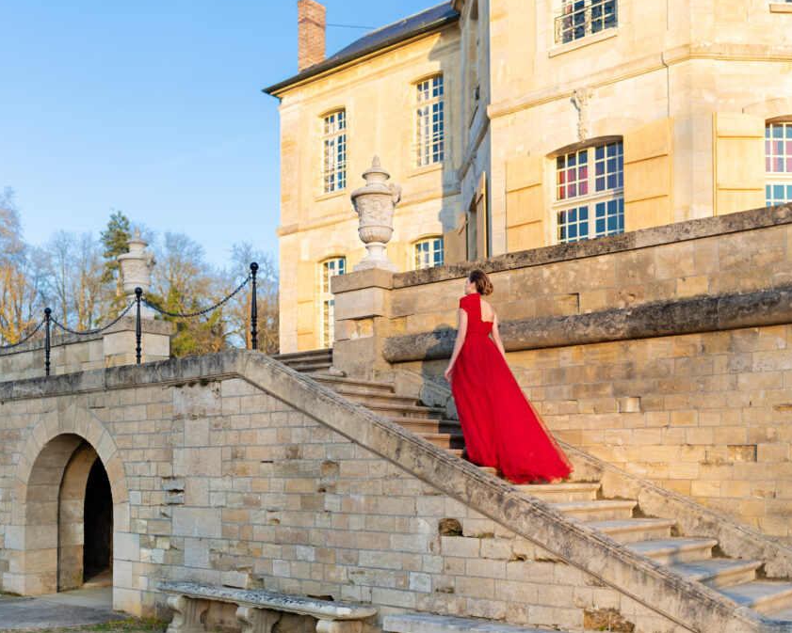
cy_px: 313
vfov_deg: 37.3
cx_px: 388
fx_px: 938
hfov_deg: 45.8
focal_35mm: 40
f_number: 1.8
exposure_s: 1/800
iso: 100
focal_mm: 35
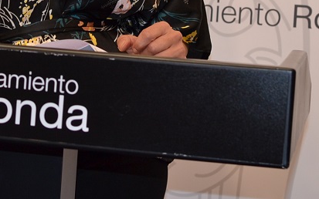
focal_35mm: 155
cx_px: 18
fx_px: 1352
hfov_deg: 13.3
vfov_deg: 8.3
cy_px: -96
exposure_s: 1/125
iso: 180
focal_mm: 35
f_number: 4
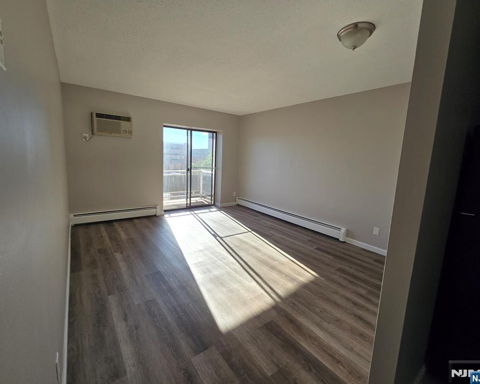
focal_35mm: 14
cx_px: 236
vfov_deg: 87.9
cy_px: 187
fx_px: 199
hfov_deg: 100.7
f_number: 2.2
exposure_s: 1/396
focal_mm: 2.2
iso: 50
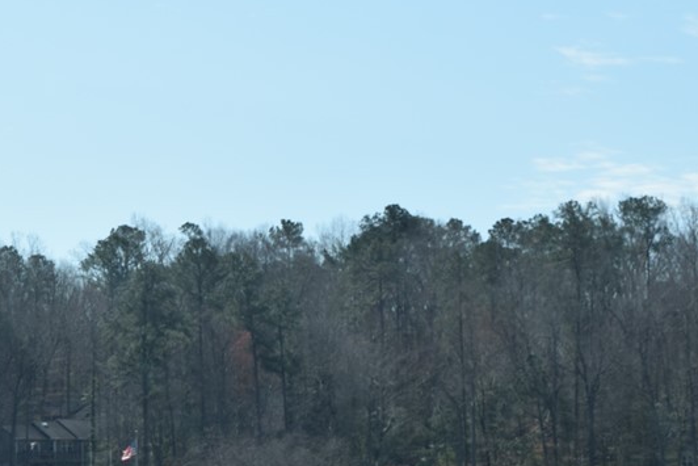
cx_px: 556
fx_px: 3258
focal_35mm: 168
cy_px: 366
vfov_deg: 8.2
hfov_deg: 12.2
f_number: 9
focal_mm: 55
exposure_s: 1/320
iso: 200
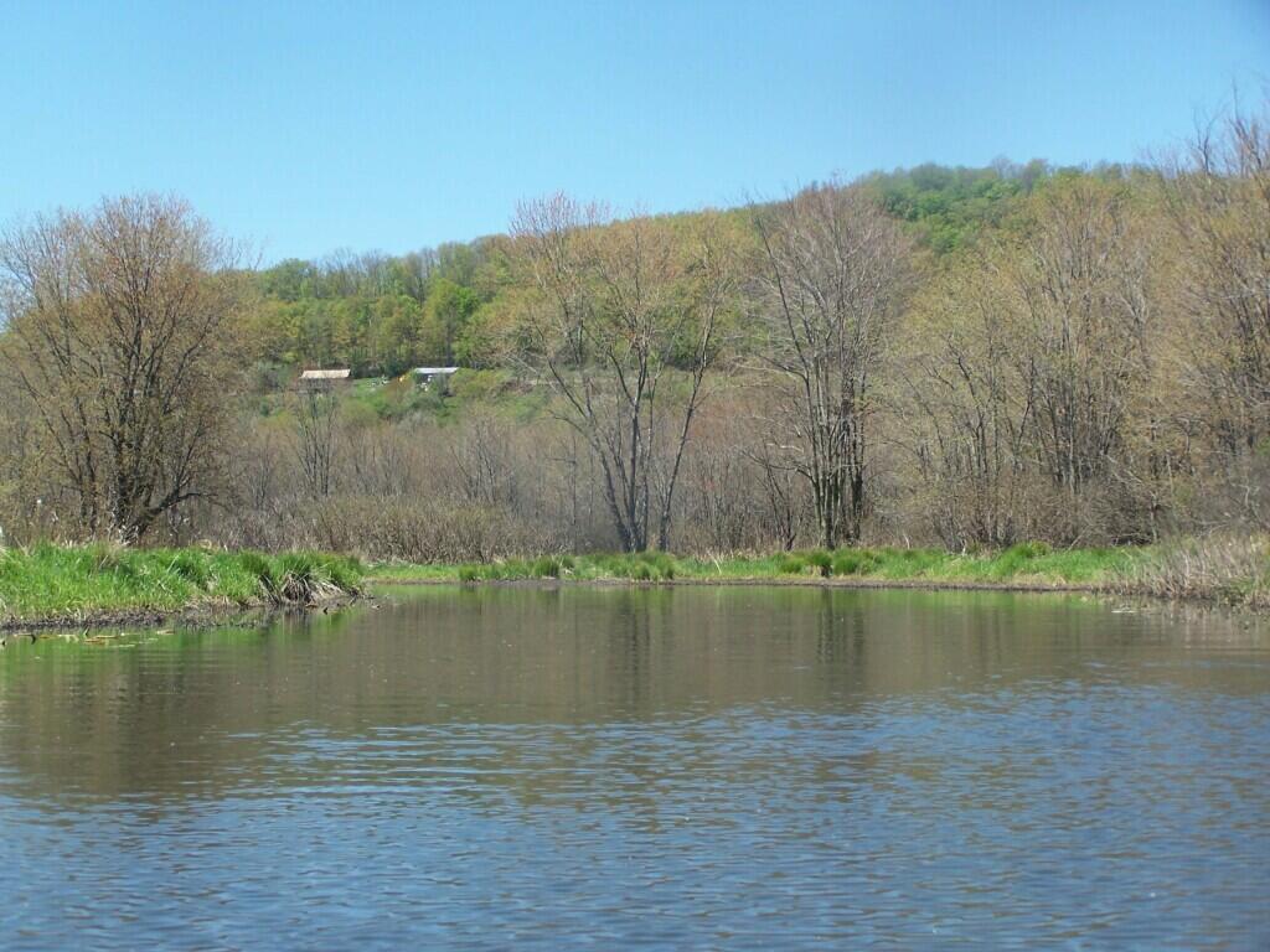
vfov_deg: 21.9
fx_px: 2458
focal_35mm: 67
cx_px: 635
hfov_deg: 29.0
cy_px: 476
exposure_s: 1/640
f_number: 3.2
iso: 80
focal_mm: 11.1
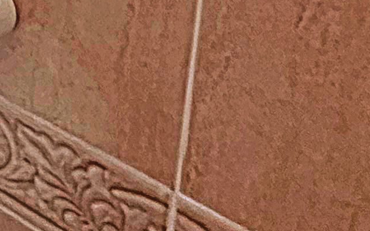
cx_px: -430
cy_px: -411
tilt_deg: -4.0
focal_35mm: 94
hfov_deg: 15.8
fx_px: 948
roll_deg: -3.7
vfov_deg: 10.7
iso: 200
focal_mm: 2.22
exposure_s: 1/50
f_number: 2.2
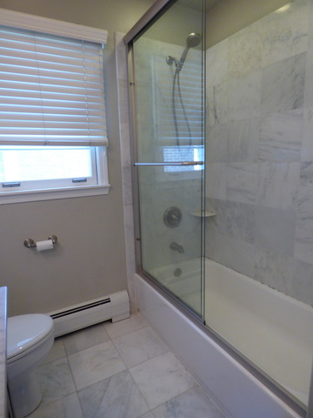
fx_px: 241
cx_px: 156
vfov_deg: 81.7
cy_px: 209
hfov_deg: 66.0
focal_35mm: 20
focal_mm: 3.58
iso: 320
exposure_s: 1/60
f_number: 2.8
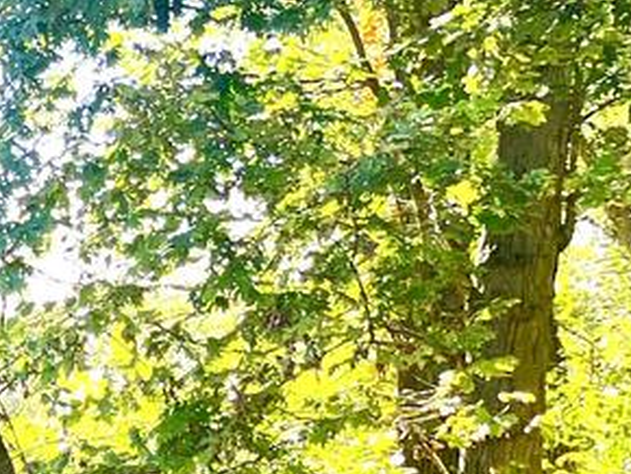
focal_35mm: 129
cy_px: 685
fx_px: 2353
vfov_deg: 11.1
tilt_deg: -1.1
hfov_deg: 12.1
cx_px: -894
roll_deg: +3.3
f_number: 1.6
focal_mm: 5.1
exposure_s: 1/166
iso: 50
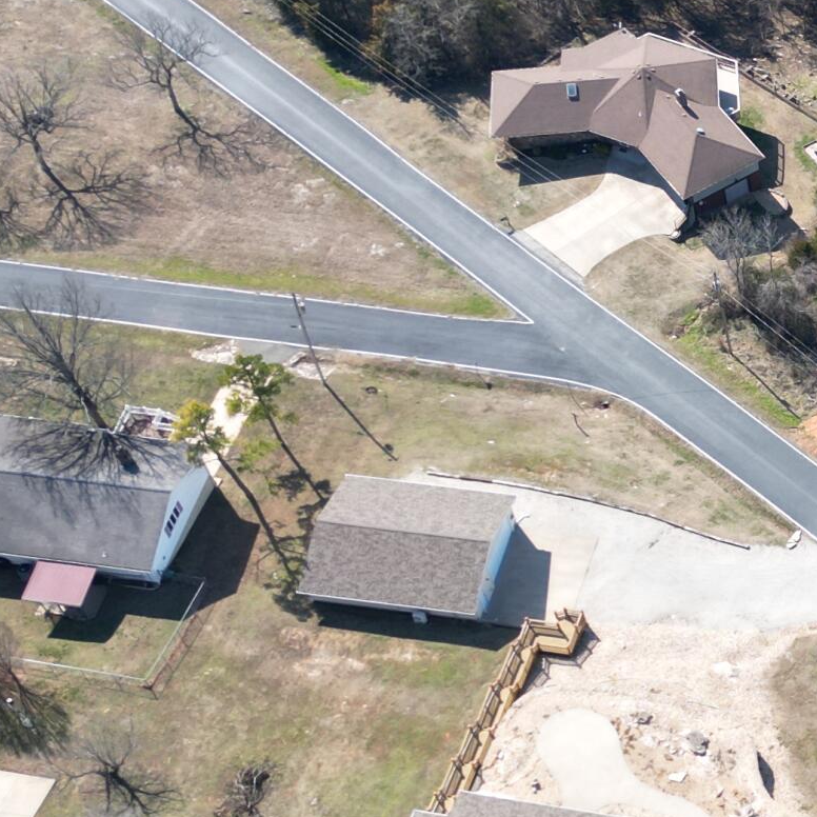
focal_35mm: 82
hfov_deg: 19.4
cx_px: 1085
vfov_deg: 21.1
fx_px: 2190
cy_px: 398
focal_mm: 6.72
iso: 100
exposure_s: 1/1000
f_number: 1.7
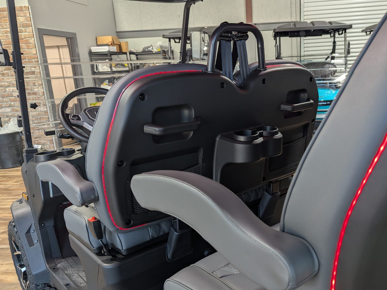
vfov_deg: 44.1
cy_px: 157
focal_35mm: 32
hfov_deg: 56.1
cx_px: 245
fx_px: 358
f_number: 1.85
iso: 77
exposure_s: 1/37.6
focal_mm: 6.81
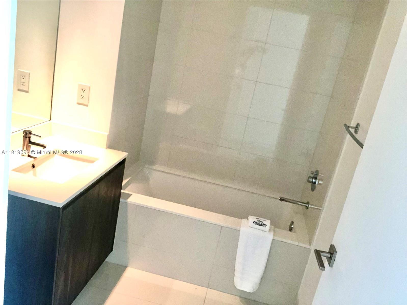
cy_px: 152
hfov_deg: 56.8
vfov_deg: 44.2
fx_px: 376
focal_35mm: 32
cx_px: 204
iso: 250
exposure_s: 1/60
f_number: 2.2
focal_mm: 2.87
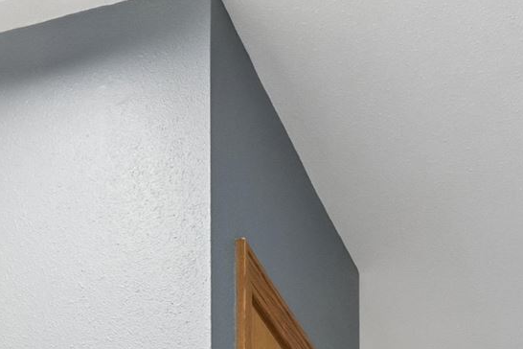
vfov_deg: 11.8
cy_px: 888
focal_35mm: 90
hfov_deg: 22.6
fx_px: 1307
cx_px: 196
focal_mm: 16
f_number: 10
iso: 800
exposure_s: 1/13
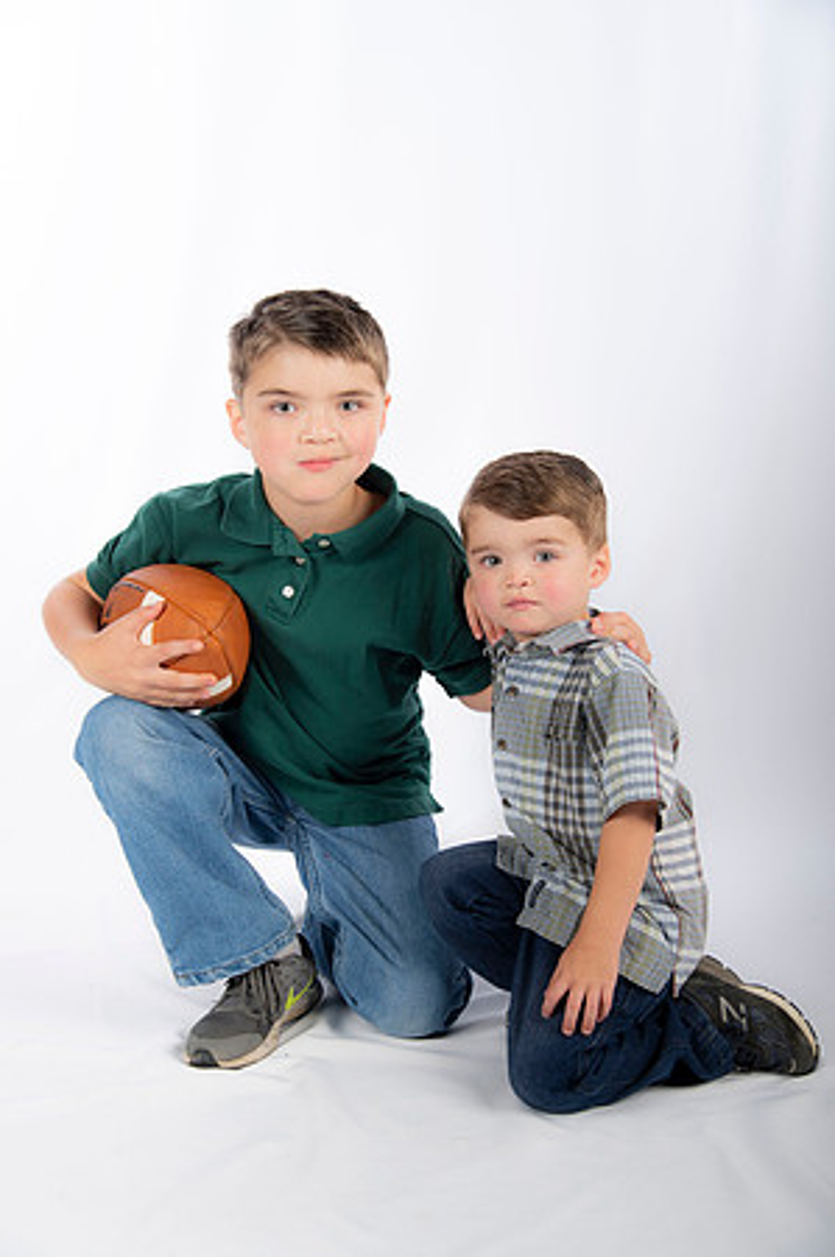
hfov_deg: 25.9
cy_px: 628
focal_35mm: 52
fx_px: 1813
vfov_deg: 38.2
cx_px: 418
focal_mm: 52
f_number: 5.6
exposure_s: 1/200
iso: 100
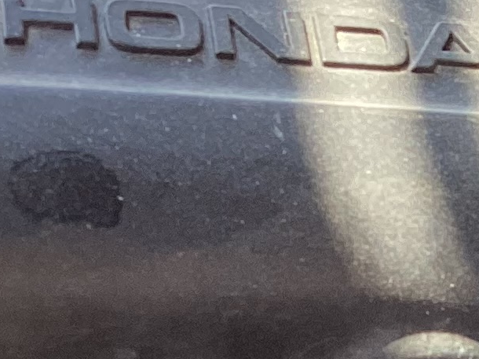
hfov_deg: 11.5
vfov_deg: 8.5
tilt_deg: -53.6
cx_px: 694
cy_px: 731
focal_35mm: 166
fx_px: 2296
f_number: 2.4
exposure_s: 1/120
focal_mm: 3.3
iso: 64
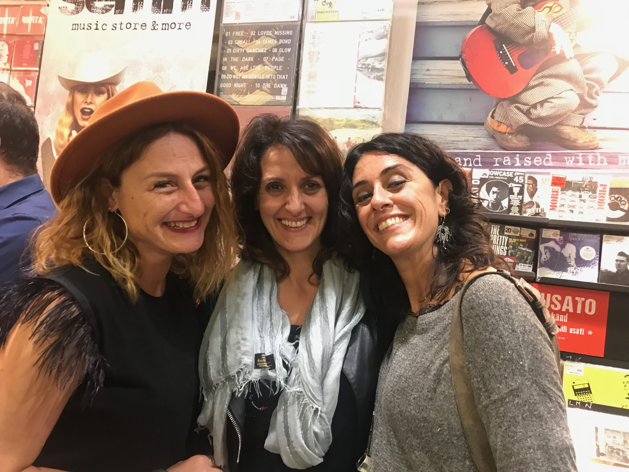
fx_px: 509
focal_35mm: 28
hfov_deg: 63.4
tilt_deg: +0.8
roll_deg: -5.2
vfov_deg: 49.7
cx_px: 314
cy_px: 236
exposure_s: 1/11
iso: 100
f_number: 1.8
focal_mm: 3.99
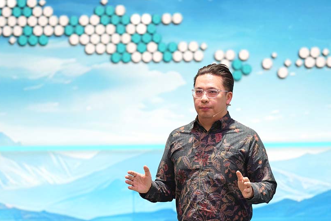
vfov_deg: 4.4
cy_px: 172
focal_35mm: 315
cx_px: 197
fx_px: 2897
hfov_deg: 6.5
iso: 640
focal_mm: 200
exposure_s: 1/160
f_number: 2.8
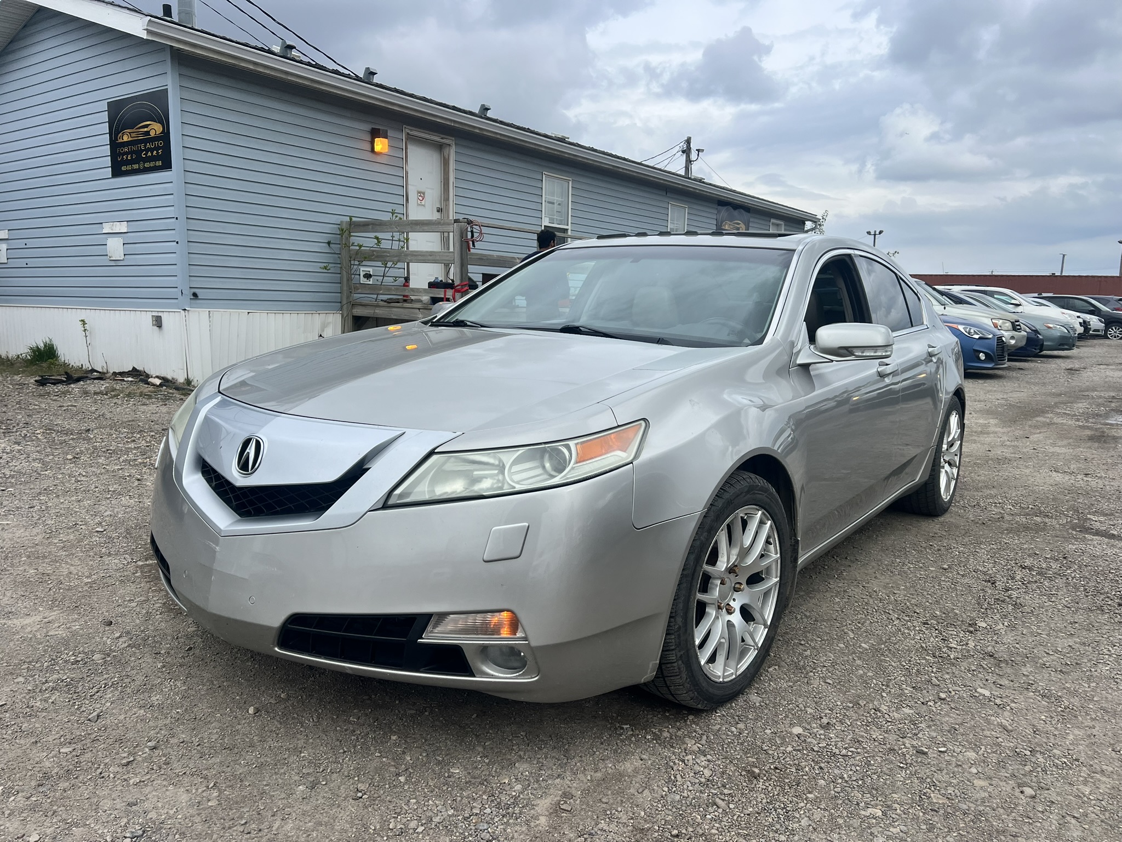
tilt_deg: -8.5
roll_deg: -0.8
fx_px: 843
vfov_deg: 53.1
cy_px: 421
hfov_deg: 67.3
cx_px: 561
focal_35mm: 26
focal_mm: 5.7
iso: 50
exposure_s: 1/1669
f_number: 1.5
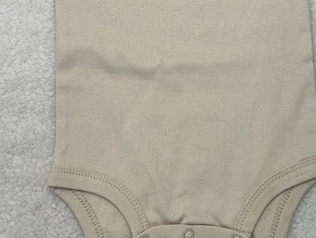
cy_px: 59
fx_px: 493
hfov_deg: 35.4
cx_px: 196
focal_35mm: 54
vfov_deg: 26.7
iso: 40
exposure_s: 1/100
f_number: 1.5
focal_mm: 5.7
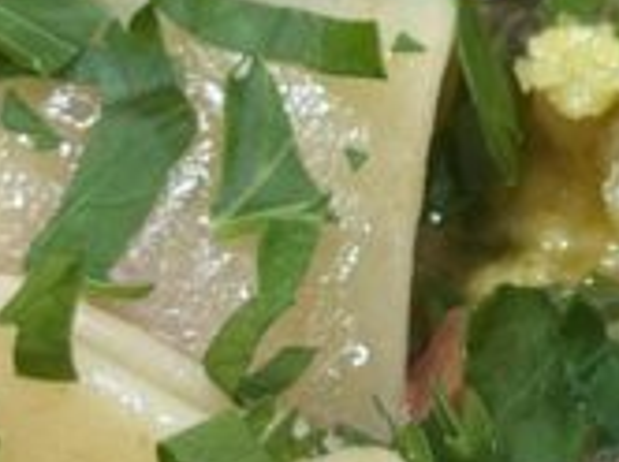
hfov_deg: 7.1
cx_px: 746
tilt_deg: -55.6
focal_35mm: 278
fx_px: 4964
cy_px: 97
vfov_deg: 5.3
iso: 160
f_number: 1.78
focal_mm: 6.76
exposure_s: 1/50
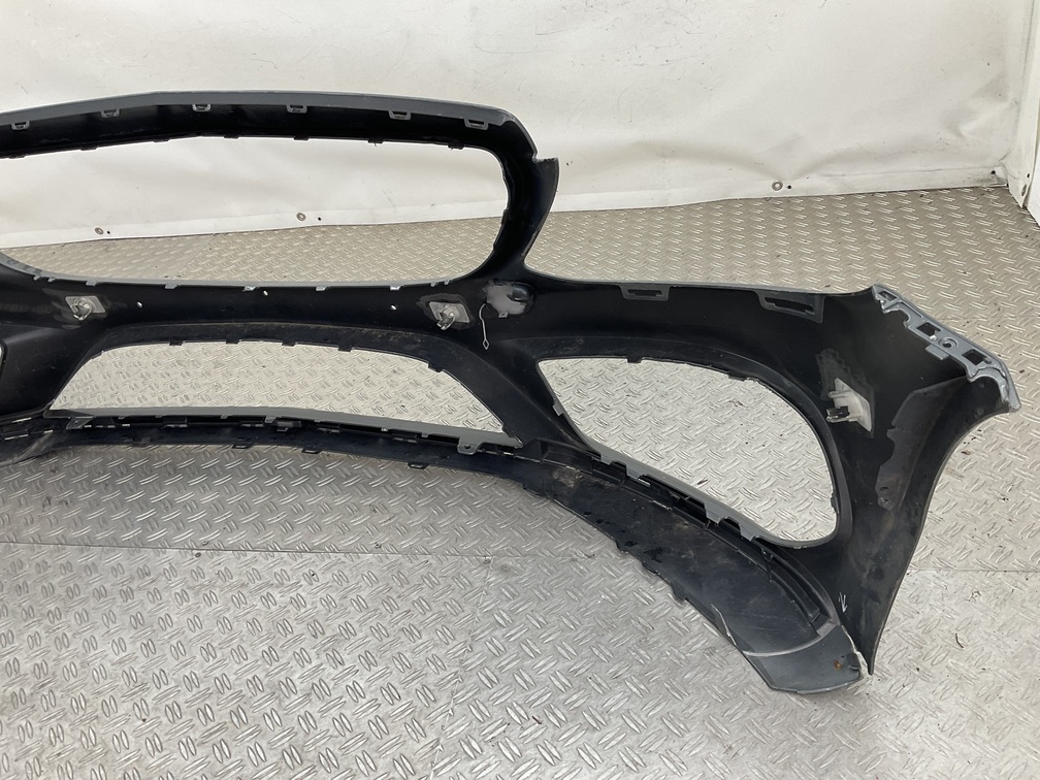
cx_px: 520
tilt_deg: -34.3
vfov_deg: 48.2
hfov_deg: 61.7
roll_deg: +7.9
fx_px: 871
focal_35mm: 29
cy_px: 390
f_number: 1.8
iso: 32
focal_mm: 3
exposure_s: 1/120
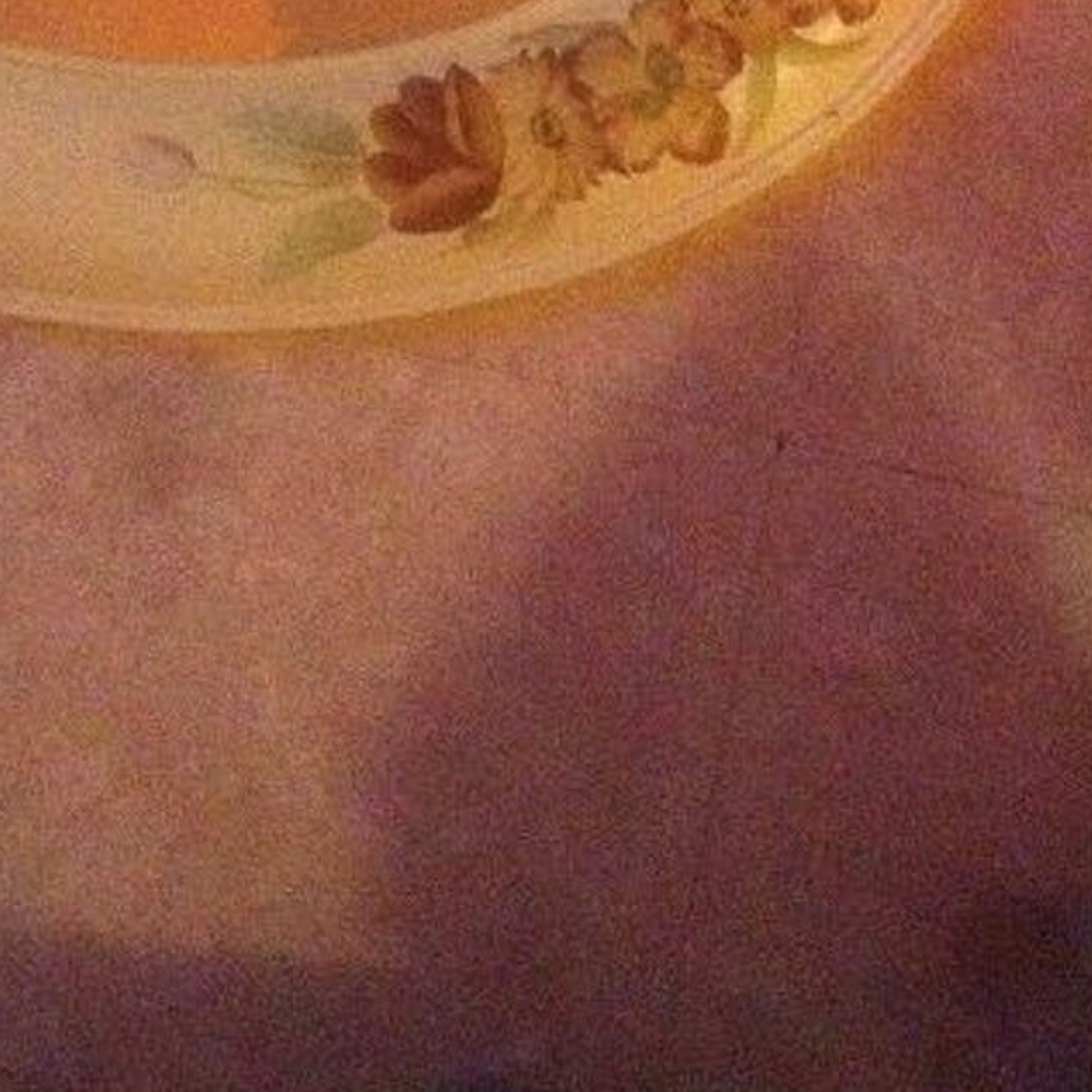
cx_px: 157
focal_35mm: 76
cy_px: -127
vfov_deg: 21.5
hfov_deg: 22.3
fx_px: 2712
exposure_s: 1/15
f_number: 2.8
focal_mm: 3.85
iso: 800
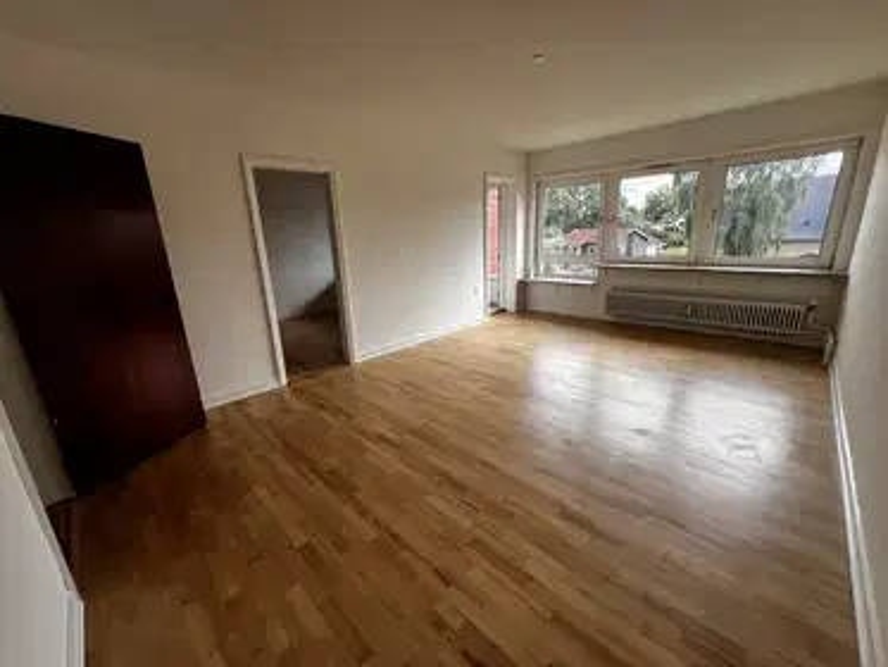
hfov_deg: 106.2
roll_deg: +2.4
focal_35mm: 13
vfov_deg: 89.9
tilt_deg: -15.1
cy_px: 334
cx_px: 444
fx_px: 334
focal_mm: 1.57
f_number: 1.8
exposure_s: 1/161
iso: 32
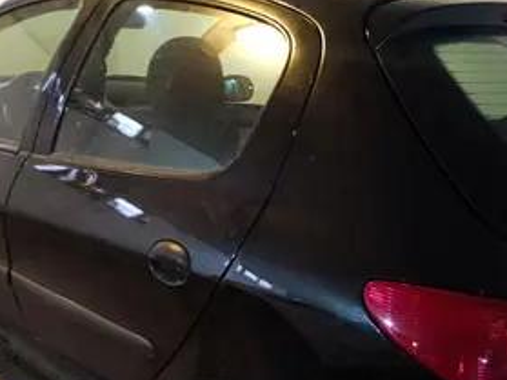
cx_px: 247
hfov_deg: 44.8
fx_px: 615
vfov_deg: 33.4
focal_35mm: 42
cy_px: 298
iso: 3959
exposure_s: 1/20
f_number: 1.5
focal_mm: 4.94
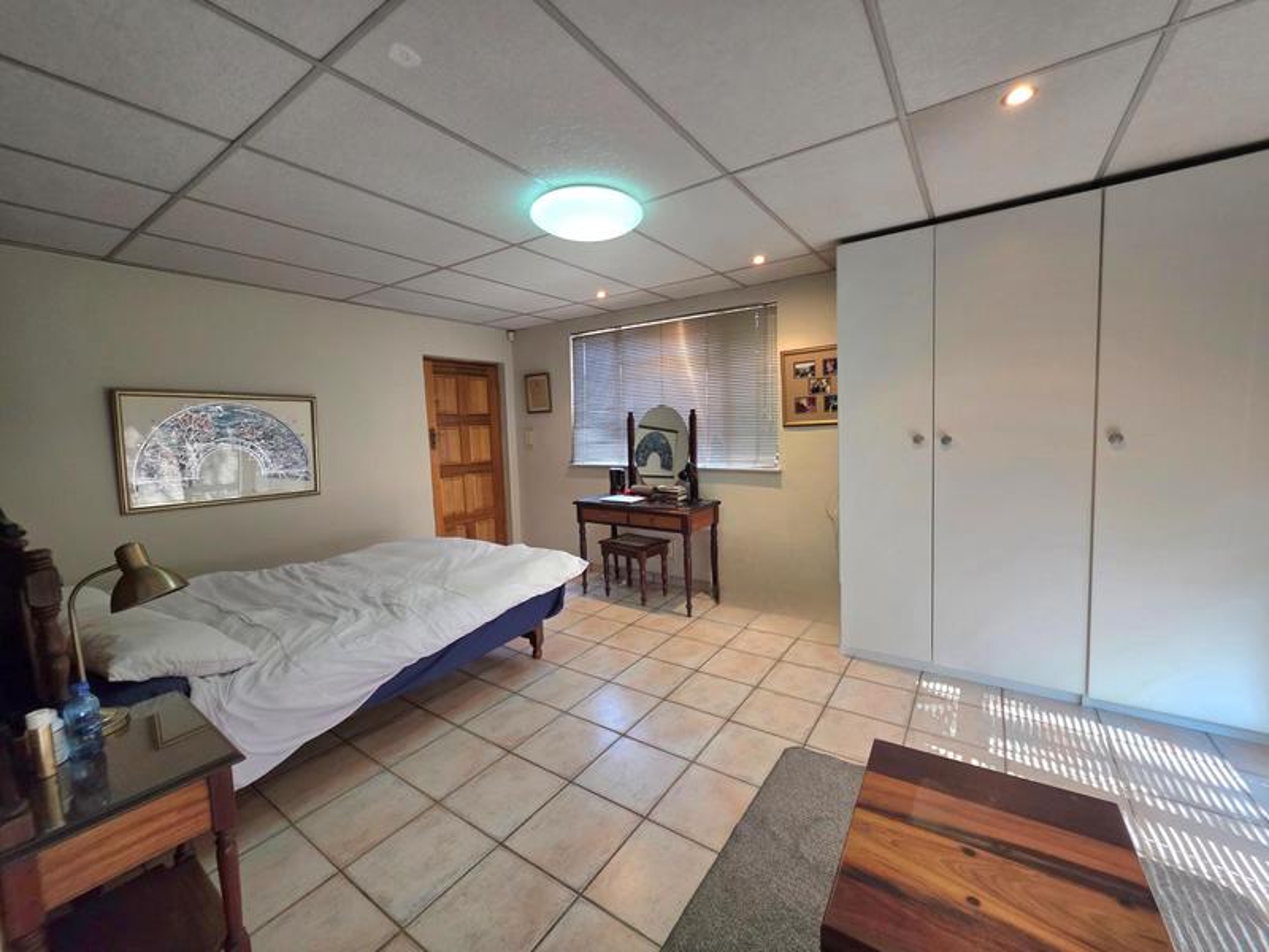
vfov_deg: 89.9
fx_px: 477
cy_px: 476
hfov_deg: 106.2
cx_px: 634
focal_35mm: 13
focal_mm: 2.2
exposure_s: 1/101
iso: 200
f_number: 1.9
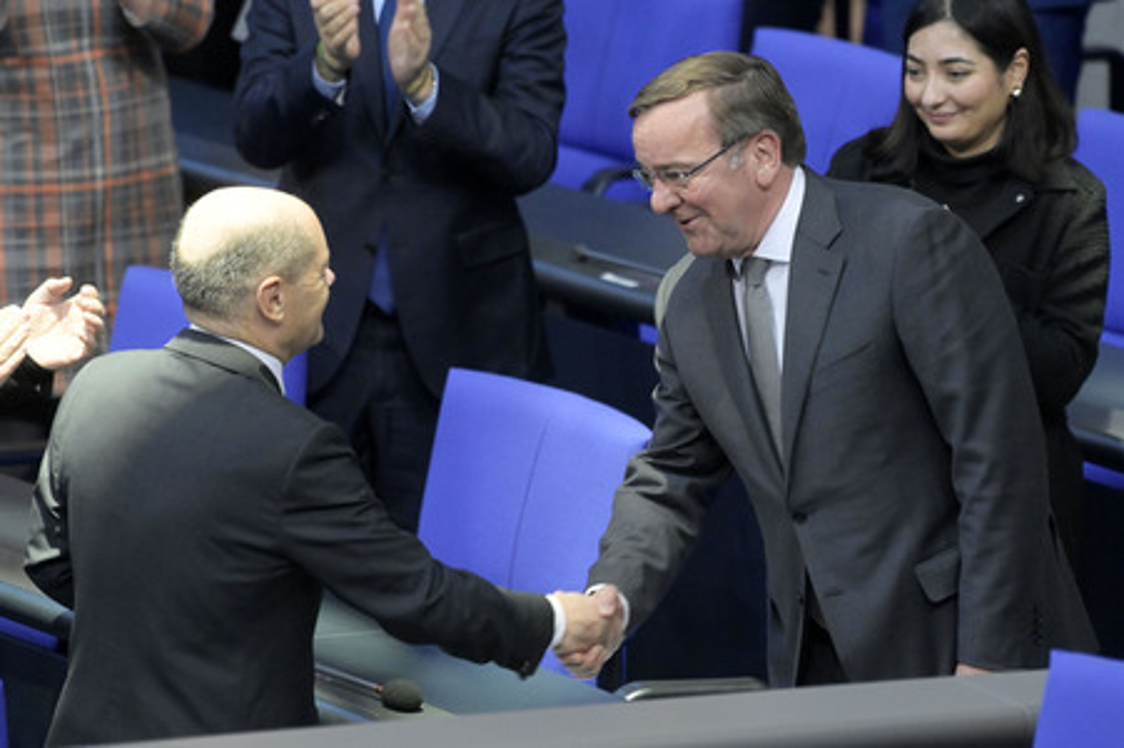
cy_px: 374
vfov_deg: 3.3
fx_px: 12791
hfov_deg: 5.0
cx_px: 562
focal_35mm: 410
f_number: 5.6
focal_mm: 410
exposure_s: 1/320
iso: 12800
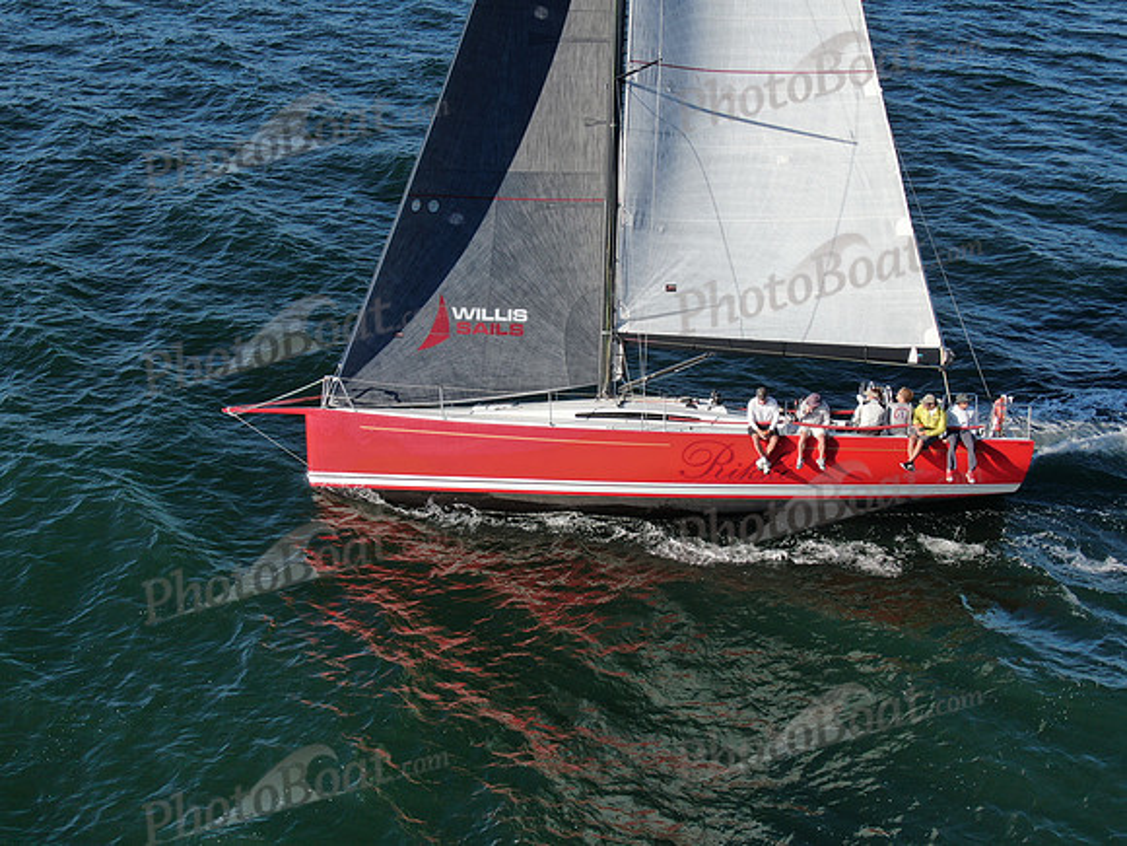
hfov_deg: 39.7
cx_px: 564
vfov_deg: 30.3
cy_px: 423
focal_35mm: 48
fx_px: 1563
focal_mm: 8.6
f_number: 3.8
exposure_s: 1/640
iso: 100
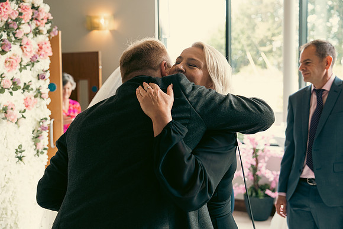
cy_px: 114
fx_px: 400
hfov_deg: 46.4
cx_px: 172
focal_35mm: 42
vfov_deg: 31.9
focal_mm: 42
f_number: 3.5
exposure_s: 1/160
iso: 800
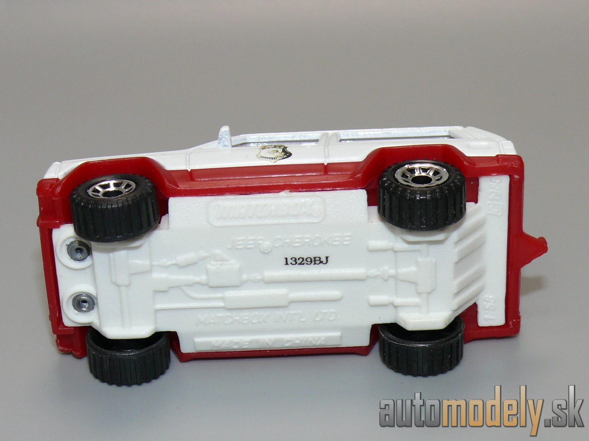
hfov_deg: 19.1
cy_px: 220
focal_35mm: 103
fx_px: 1753
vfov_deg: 14.4
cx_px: 294
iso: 100
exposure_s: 1/30
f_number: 4
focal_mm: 13.4
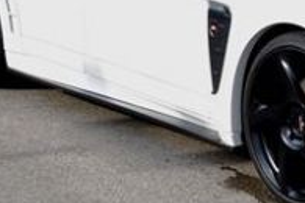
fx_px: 1220
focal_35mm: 144
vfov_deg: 9.5
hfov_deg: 14.0
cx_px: 319
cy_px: 45
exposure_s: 1/640
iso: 500
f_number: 6.3
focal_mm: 32
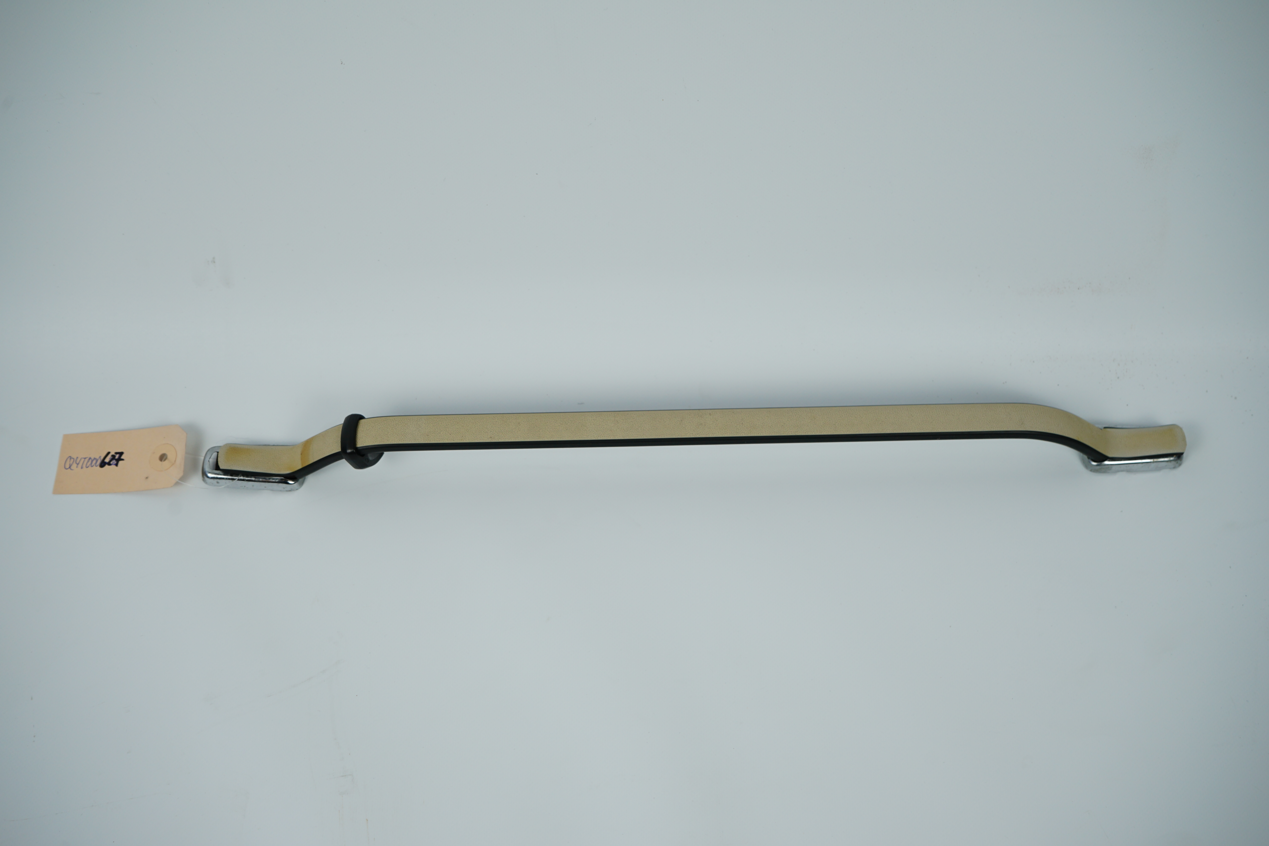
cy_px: 423
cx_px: 634
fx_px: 1480
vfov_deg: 31.9
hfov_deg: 46.4
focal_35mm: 42
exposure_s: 1/200
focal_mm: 42
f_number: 7.1
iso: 200
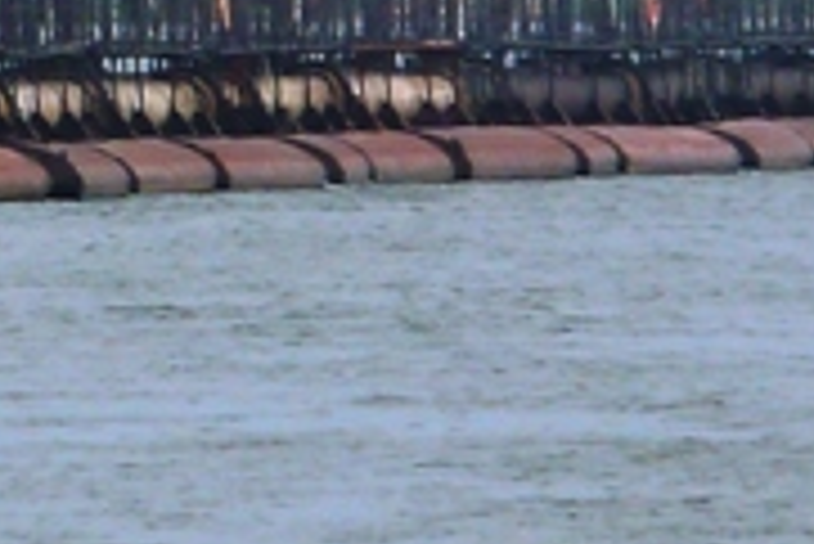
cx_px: 495
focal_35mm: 1761
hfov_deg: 1.2
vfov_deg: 0.8
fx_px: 39849
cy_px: 31
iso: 80
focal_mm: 49.2
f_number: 4.9
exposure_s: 1/250
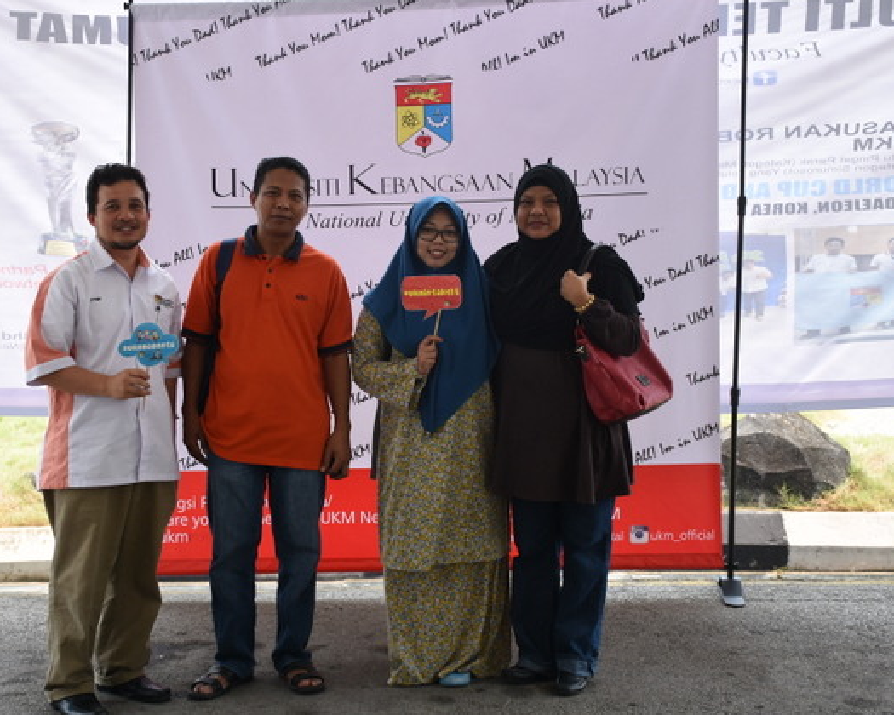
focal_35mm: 55
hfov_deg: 34.1
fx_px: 1455
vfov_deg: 27.6
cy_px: 359
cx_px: 373
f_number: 4
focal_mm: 32
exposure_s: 1/400
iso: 320
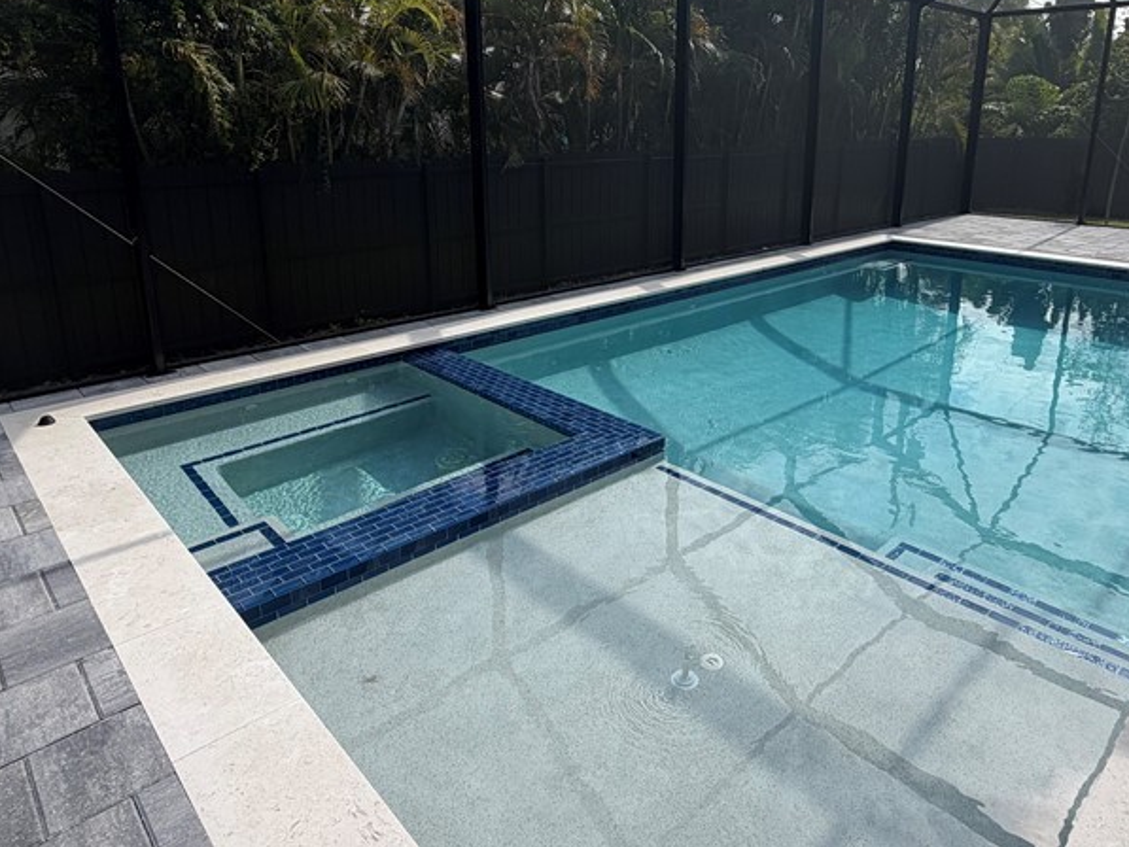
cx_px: 630
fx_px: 783
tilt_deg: -14.4
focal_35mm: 24
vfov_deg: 56.0
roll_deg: -0.2
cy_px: 304
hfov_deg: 71.3
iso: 25
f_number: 2.2
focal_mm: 2.22
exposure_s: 1/770
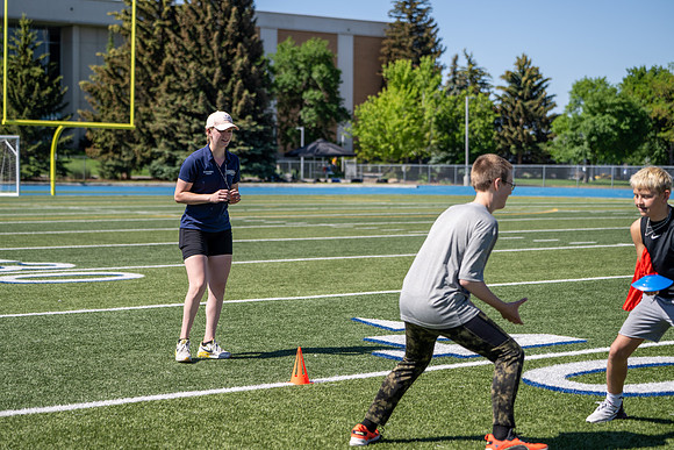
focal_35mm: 71
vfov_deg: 19.3
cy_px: 225
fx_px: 1326
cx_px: 337
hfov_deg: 28.5
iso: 50
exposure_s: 1/800
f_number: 3.2
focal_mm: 70
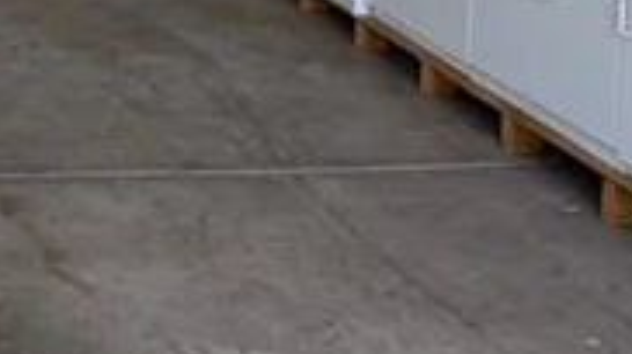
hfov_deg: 21.8
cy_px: -260
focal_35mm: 86
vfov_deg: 12.9
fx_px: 1440
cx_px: -233
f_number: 2.2
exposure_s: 1/248
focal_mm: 2.22
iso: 40
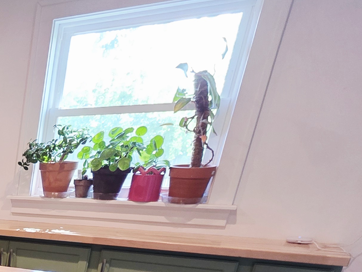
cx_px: -183
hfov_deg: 28.3
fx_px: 450
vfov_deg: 28.2
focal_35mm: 43
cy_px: 347
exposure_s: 1/60.2
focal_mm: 2.2
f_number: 1.9
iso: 200
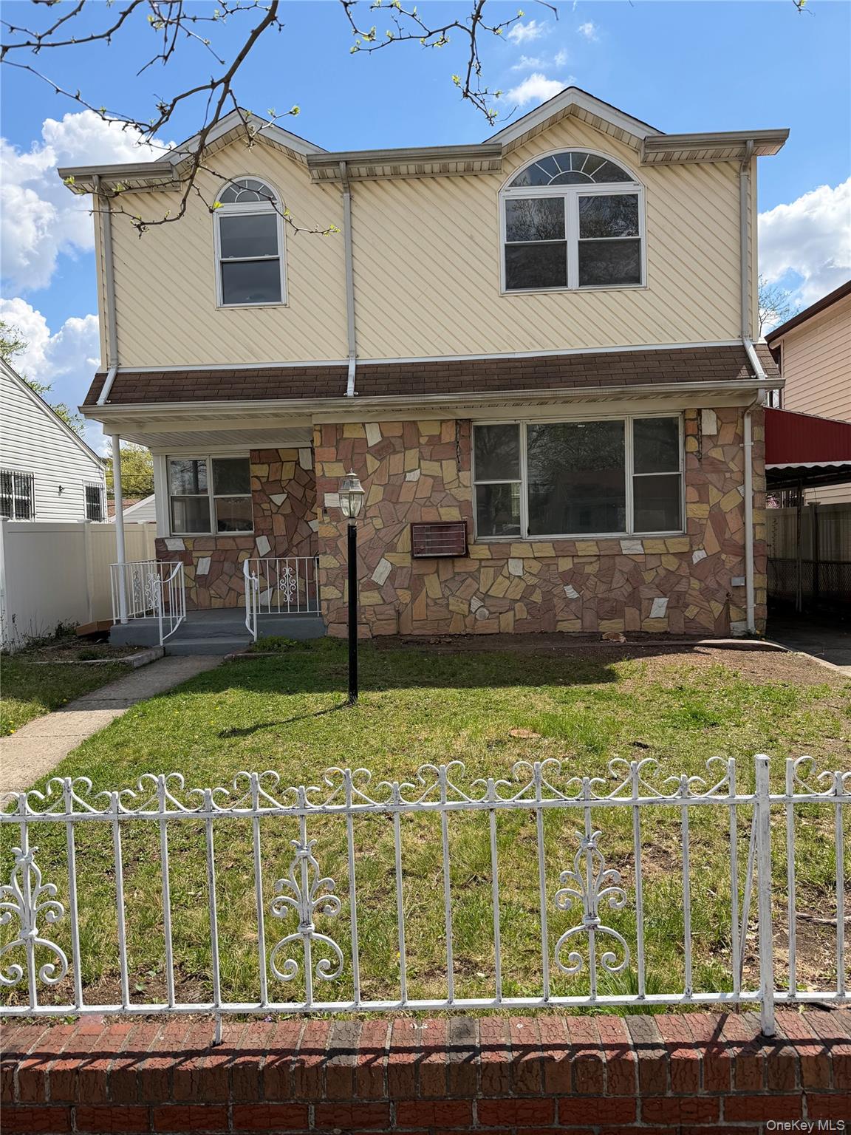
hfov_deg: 56.8
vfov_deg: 71.6
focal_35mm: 24
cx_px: 426
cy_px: 568
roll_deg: +2.3
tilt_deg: -2.5
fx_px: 787
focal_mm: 6.76
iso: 80
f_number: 1.78
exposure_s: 1/4167
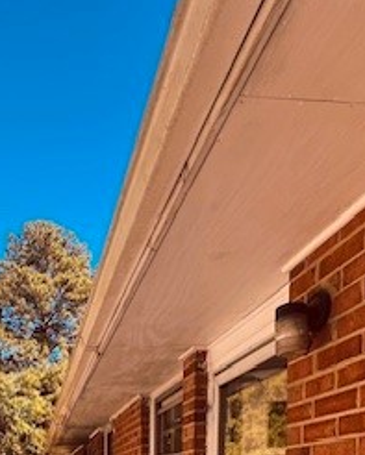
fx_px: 445
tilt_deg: -0.9
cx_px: 69
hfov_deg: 42.4
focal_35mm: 33
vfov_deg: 41.6
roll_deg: +0.2
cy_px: 514
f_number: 1.8
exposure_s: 1/282
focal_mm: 1.57
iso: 32
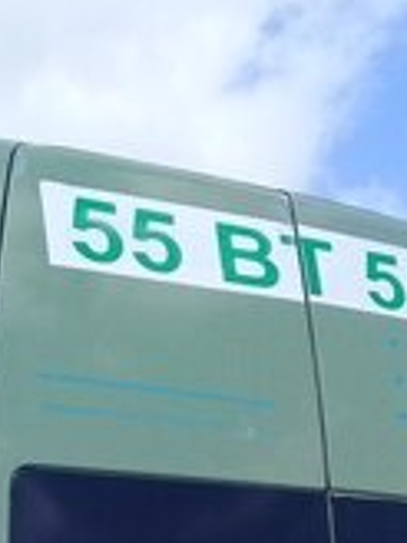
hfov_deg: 15.4
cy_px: 692
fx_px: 1474
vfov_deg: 19.4
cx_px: -10
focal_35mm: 94
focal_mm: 3.3
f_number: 2.2
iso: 50
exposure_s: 1/1121
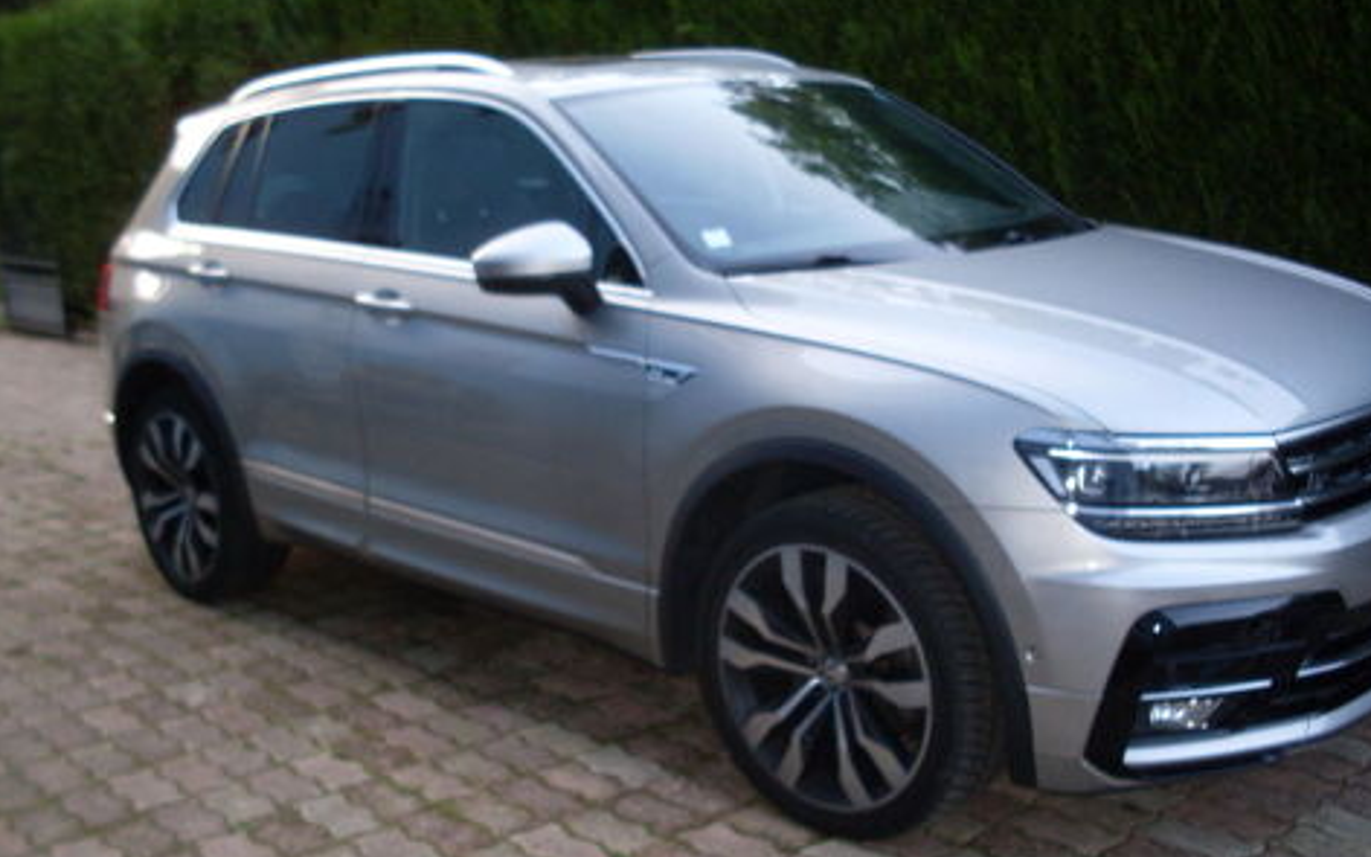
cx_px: 688
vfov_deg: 31.2
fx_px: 1532
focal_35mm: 41
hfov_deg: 48.2
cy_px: 439
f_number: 2.8
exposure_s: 1/6
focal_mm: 6.3
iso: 100
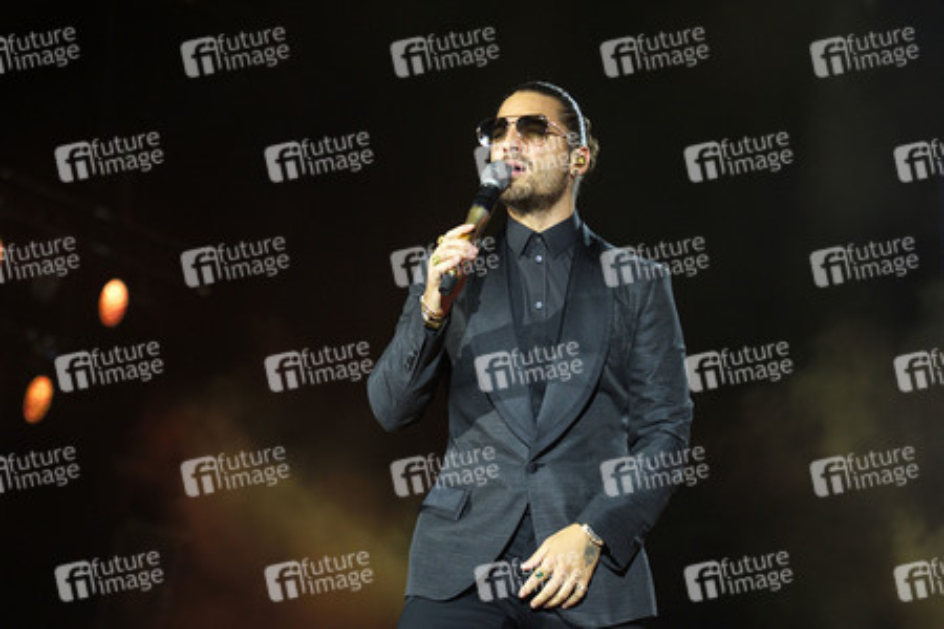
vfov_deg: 19.5
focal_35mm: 70
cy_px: 314
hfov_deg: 28.8
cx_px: 472
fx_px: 1835
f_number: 2.8
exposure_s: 1/800
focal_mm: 70
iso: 1600
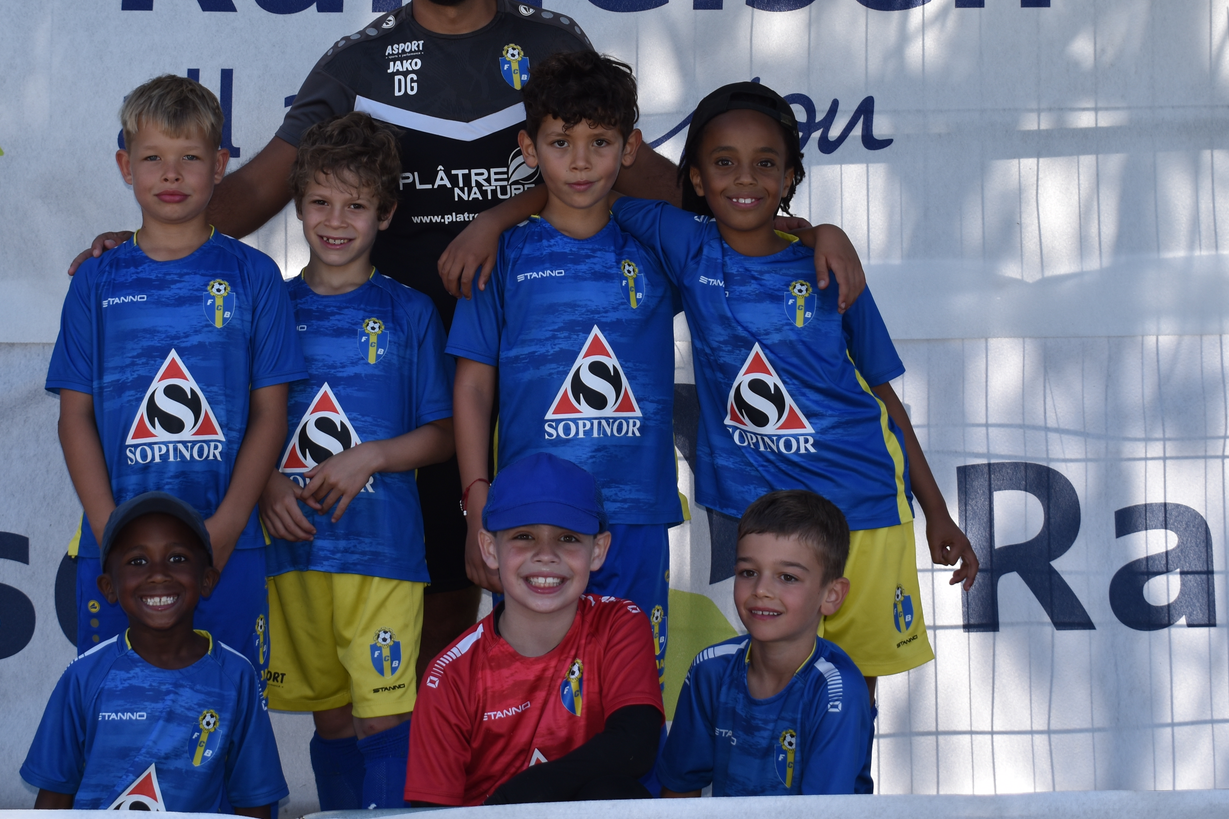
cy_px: 204
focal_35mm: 89
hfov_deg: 22.8
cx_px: 486
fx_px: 3038
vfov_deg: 15.3
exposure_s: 1/160
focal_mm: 38
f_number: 6.3
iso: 100
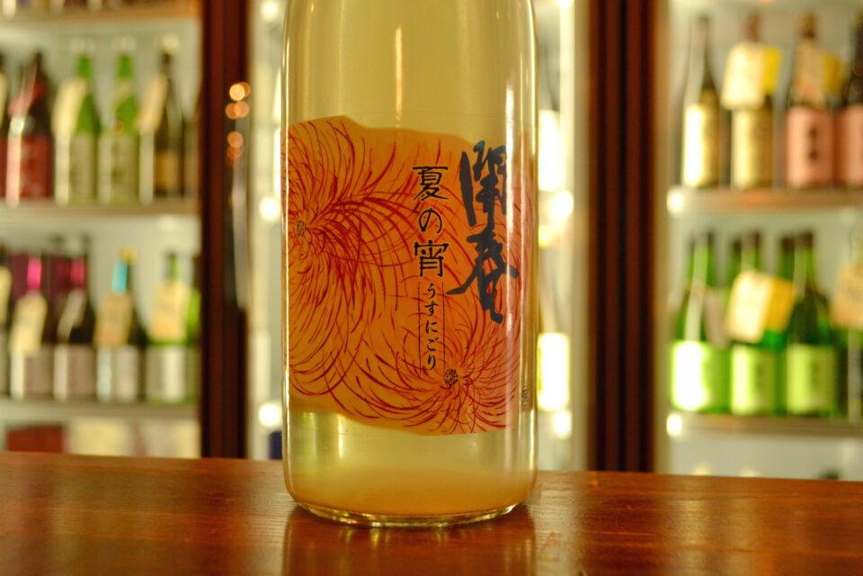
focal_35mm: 36
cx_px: 432
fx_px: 863
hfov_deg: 53.1
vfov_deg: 36.9
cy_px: 288
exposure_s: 1/320
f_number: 4
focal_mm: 24
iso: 1600
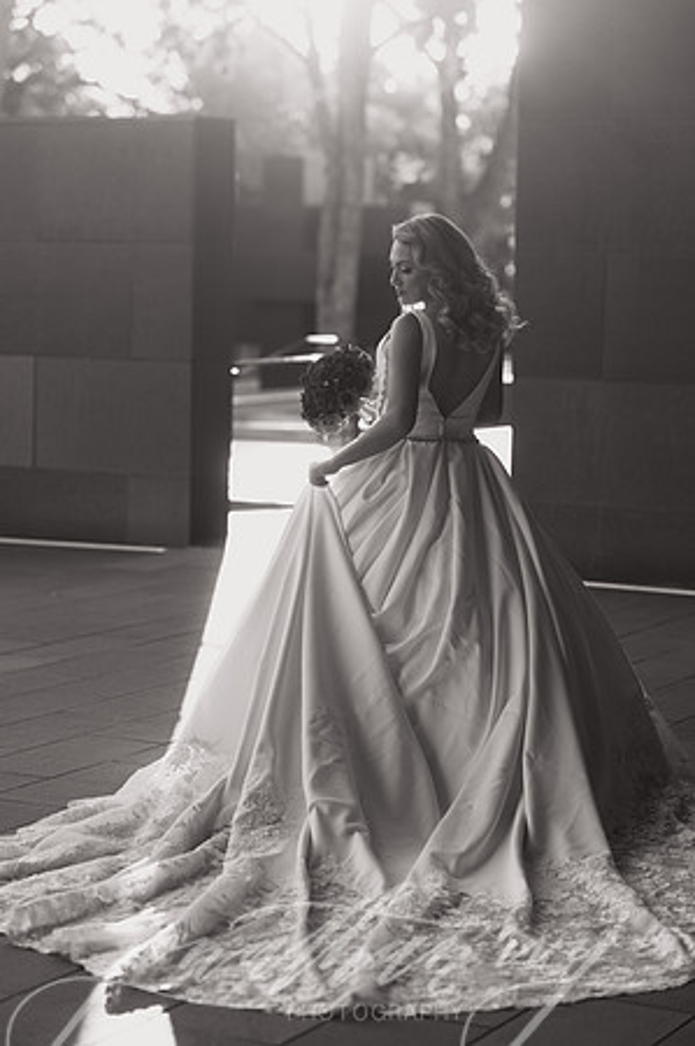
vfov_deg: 23.9
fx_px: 2467
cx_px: 348
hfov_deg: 16.0
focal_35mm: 85
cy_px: 523
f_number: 2.5
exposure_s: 1/200
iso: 50
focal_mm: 85
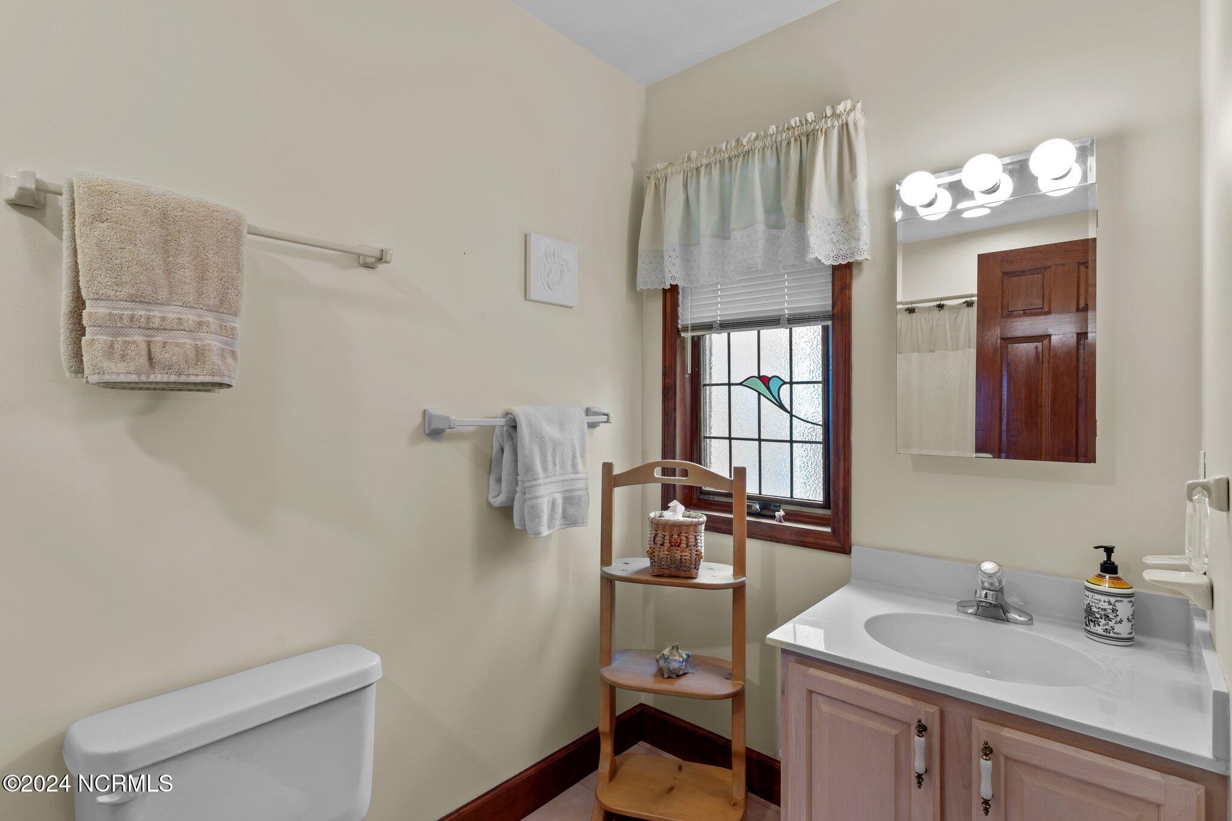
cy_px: 410
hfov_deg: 93.3
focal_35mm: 17
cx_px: 616
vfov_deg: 70.4
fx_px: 582
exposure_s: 1.3
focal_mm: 17
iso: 100
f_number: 8
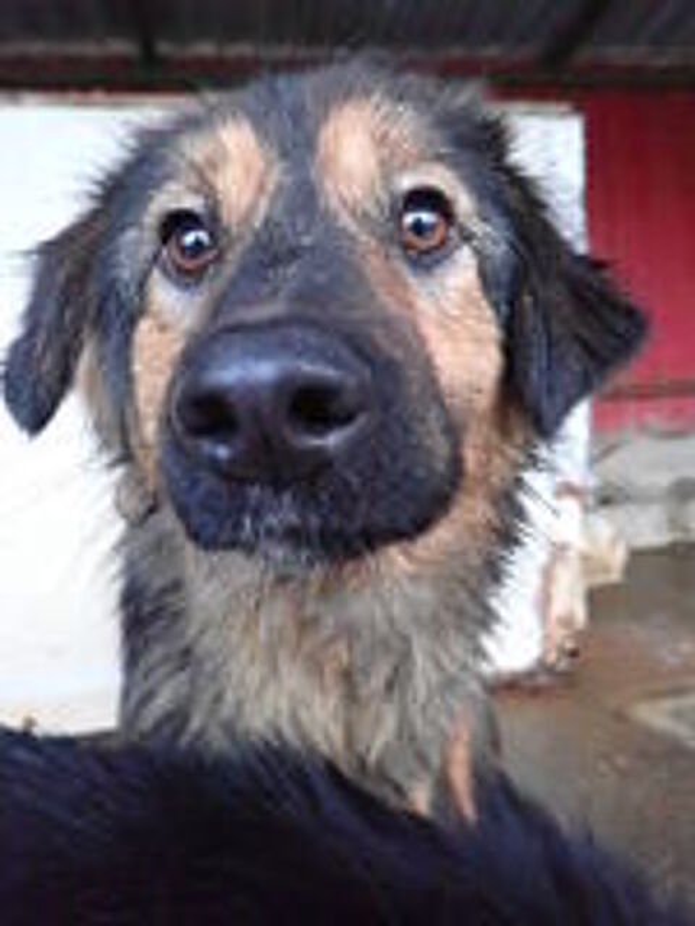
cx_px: 348
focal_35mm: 25
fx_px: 669
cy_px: 463
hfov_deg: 54.9
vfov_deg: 69.4
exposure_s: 1/500
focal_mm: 4.5
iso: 3200
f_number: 2
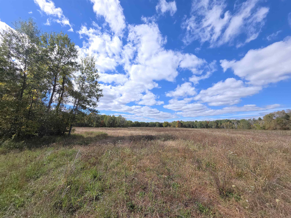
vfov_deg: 89.9
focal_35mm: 13
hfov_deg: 106.2
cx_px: 146
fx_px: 109
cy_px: 109
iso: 20
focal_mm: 2.2
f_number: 1.9
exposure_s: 1/883
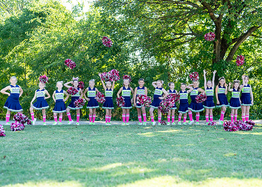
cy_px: 94
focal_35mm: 53
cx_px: 133
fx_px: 395
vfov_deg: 26.6
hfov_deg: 36.7
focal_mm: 50
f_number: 2.2
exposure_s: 1/1000
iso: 250
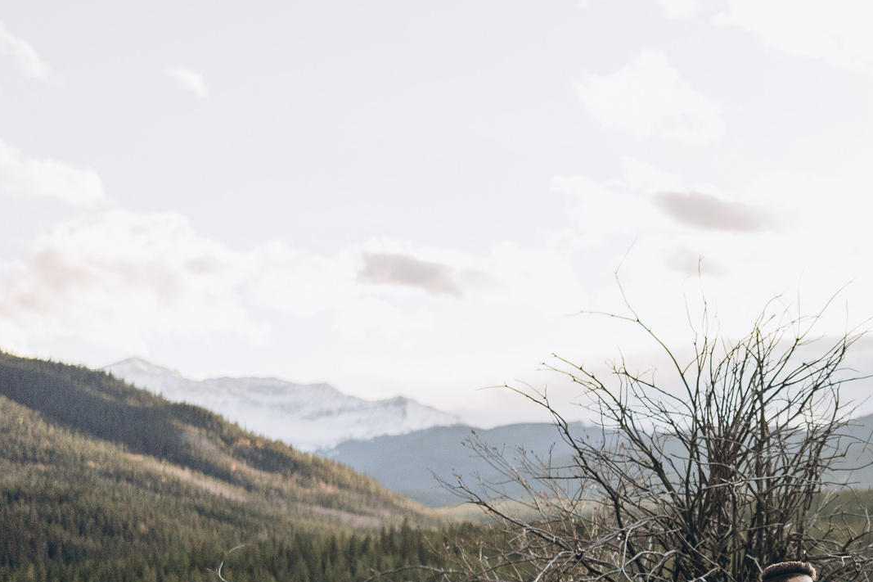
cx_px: 979
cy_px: 480
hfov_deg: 22.7
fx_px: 2037
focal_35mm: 84
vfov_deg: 16.1
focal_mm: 35
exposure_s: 1/320
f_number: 1.6
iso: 400
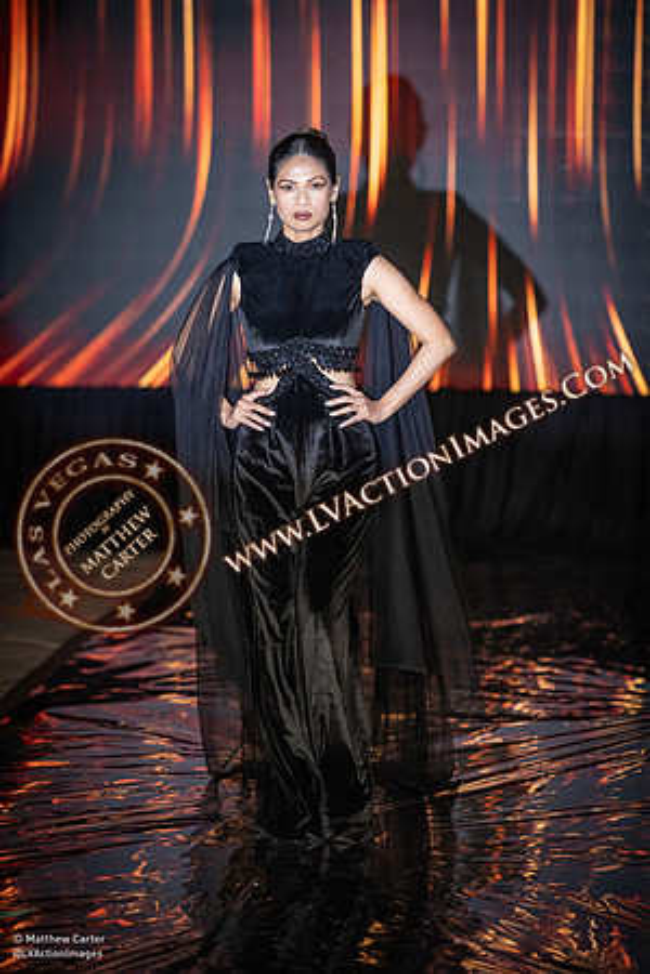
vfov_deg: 13.2
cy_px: 487
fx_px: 4198
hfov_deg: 8.9
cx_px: 325
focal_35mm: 155
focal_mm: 155
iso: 1600
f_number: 2.8
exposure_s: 1/250
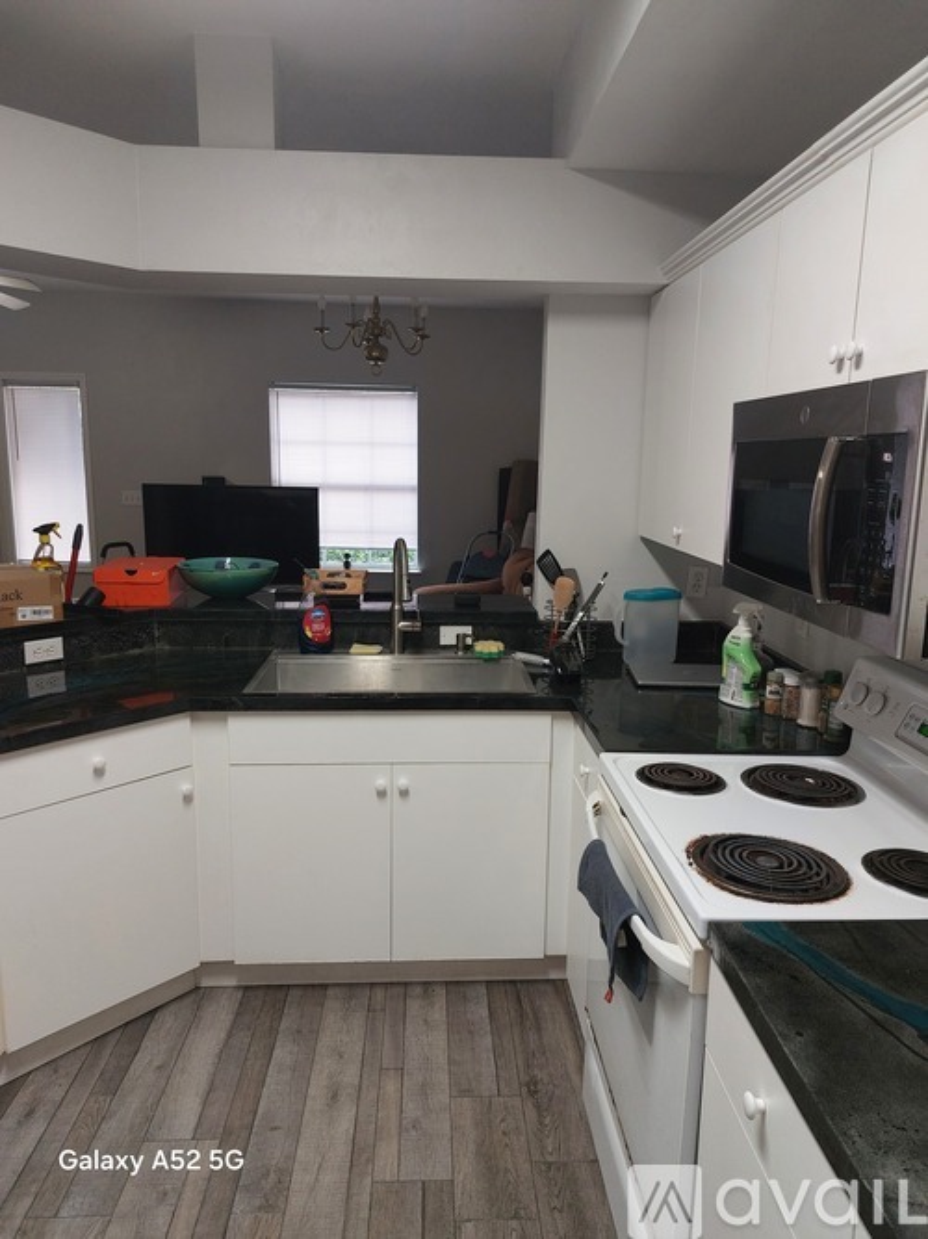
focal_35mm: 24
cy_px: 620
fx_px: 858
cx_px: 464
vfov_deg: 71.6
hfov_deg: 56.8
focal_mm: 5.23
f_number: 1.8
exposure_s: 1/60
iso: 250
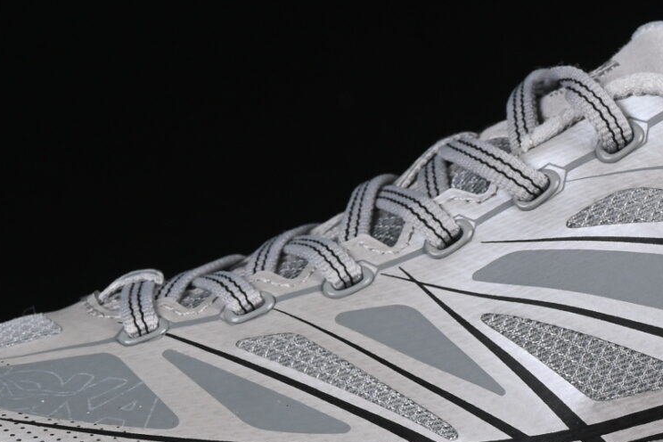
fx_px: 4751
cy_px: 246
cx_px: 521
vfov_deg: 5.3
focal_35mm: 258
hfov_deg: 8.0
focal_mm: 50
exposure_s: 1/80
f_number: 8
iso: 160
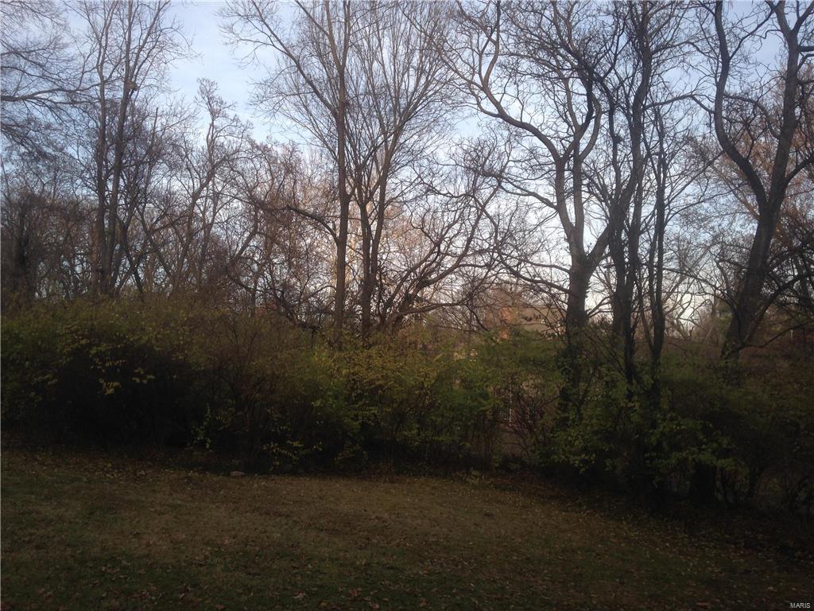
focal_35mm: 33
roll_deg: -2.1
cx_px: 407
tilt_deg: +6.2
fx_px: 776
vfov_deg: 42.9
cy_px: 306
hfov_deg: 55.4
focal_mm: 4.12
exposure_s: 1/288
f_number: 2.4
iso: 50
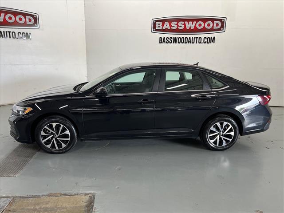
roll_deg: -1.2
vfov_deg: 53.1
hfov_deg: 67.3
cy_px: 106
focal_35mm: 26
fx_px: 213
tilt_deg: -13.9
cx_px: 142
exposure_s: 1/120
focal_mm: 5.7
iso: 125
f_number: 1.5
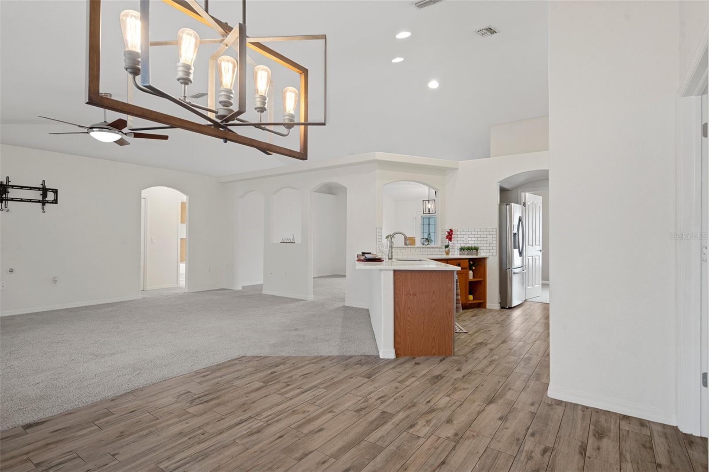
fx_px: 335
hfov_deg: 93.3
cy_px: 236
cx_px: 354
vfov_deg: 70.4
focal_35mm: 17
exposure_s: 1.6
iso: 320
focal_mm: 17
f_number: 8
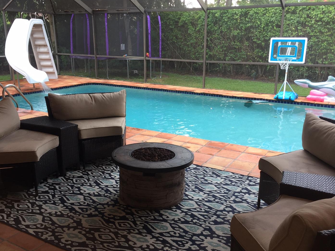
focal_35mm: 34
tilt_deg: -17.8
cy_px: 137
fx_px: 329
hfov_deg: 53.9
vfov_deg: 41.8
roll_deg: -1.3
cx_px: 173
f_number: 2.2
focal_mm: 4.15
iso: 32
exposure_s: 1/40
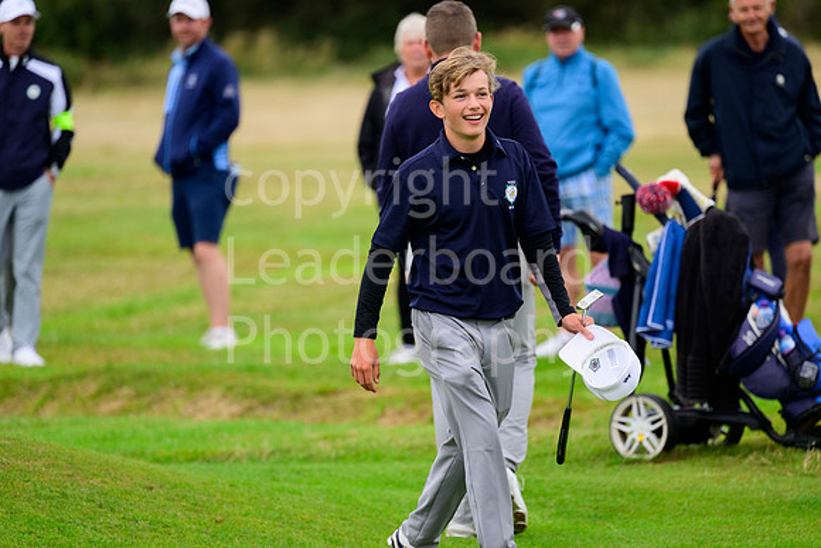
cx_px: 410
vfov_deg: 3.4
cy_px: 274
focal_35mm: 400
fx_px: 9124
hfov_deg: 5.2
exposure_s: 1/1000
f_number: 5.6
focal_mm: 400
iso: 1000
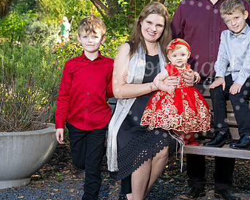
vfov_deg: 15.7
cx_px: 177
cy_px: 69
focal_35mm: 98
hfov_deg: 19.5
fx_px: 725
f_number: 5.6
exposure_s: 1/200
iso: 320
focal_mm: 52
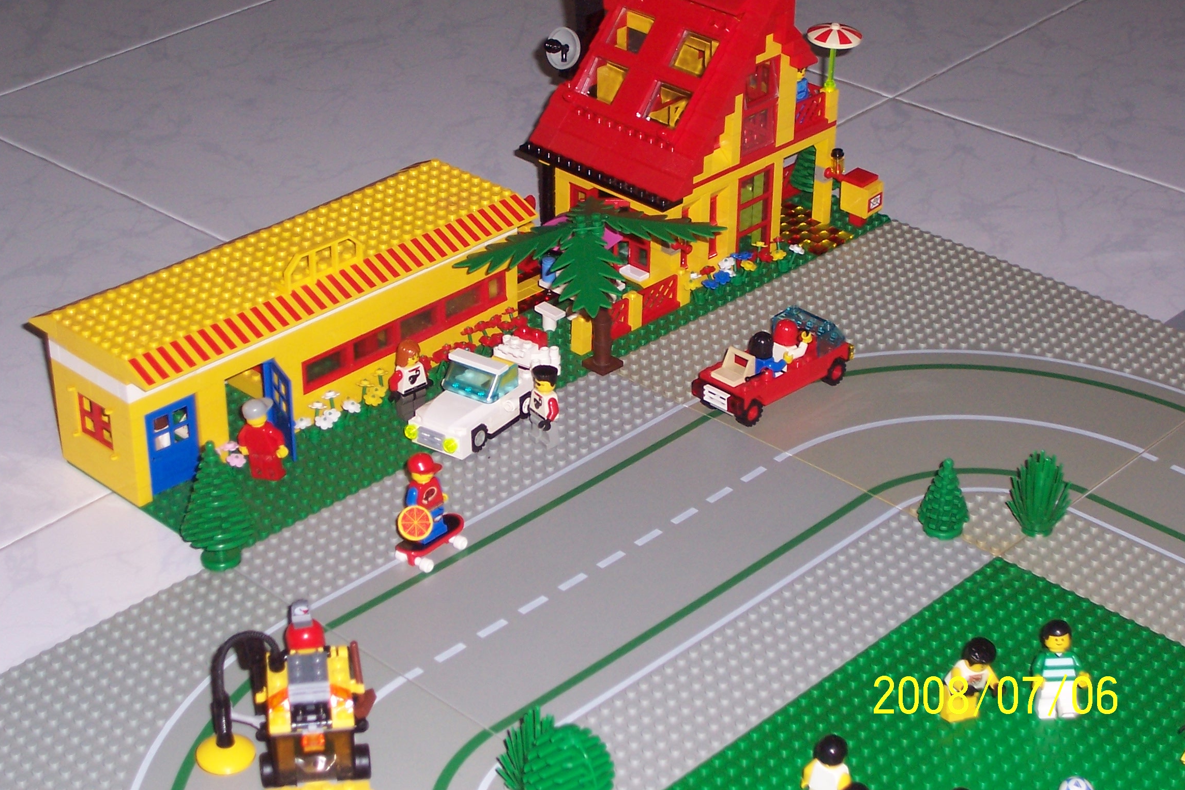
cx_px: 590
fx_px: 2271
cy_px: 360
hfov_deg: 29.2
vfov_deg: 19.7
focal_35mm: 69
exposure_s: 1/90
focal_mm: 10.8
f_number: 4
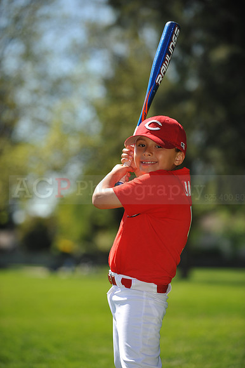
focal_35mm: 155
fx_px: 1584
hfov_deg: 8.8
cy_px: 184
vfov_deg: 13.3
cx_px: 122
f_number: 4
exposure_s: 1/1600
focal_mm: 155
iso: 200
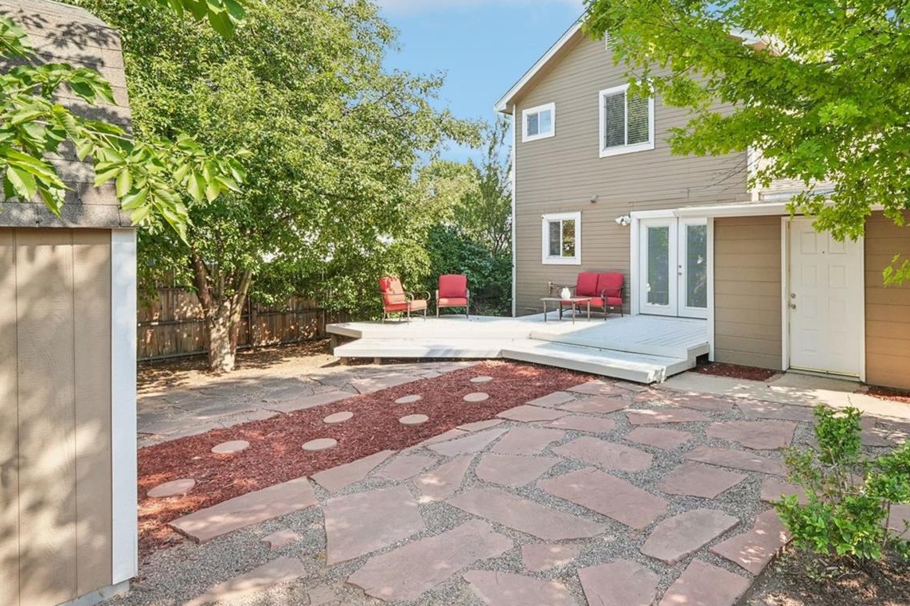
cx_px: 576
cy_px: 255
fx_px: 531
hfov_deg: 79.6
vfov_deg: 59.1
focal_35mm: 21
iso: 800
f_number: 8
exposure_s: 1/200
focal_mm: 10
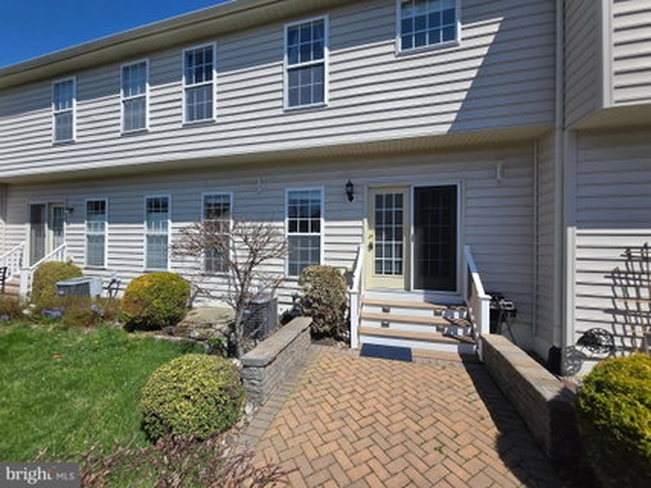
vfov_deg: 89.9
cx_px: 326
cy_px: 244
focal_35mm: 13
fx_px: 244
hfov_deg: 106.2
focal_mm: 1.7
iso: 40
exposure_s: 1/2000
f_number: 2.2
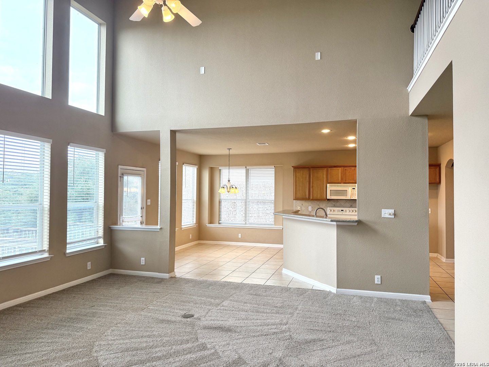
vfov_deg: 56.8
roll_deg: -0.4
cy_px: 184
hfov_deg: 71.6
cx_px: 244
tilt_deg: +1.6
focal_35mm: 24
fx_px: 339
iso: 125
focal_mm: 6.76
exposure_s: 1/238
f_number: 1.78
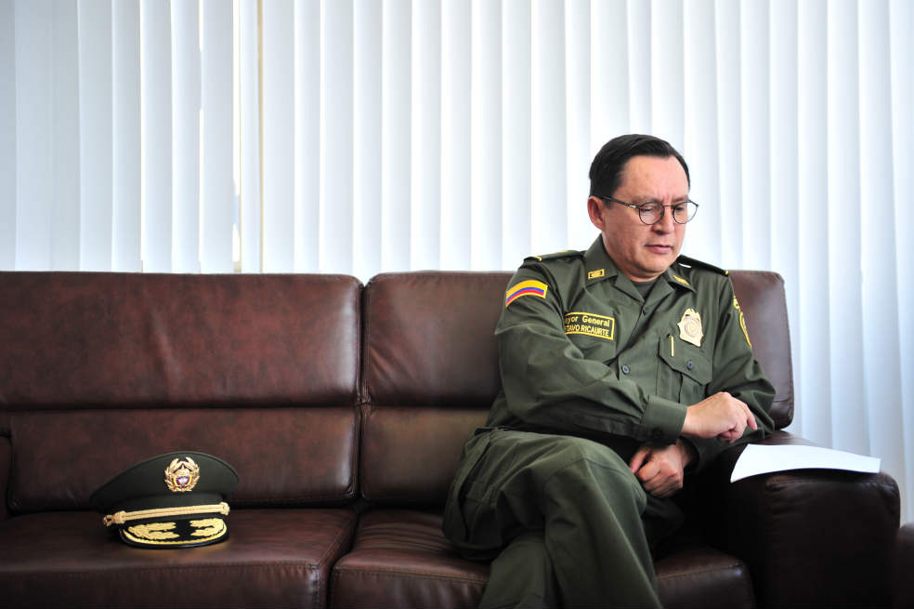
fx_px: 1218
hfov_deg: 41.1
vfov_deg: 28.0
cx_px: 457
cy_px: 304
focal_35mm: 48
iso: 320
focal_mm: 48
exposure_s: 1/250
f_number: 2.8
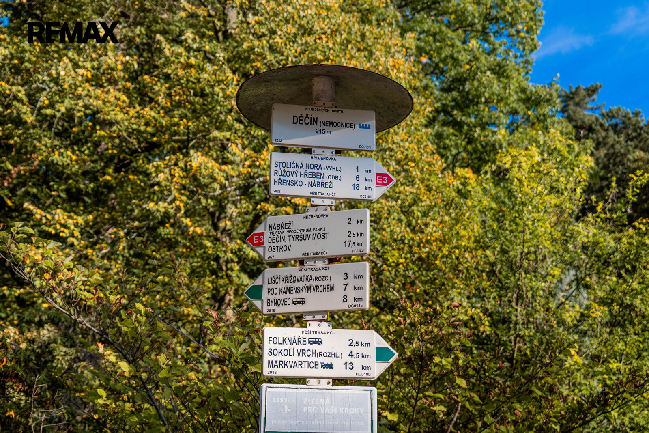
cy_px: 216
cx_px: 324
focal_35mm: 48
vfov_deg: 28.1
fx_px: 865
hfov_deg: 41.1
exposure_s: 1/50
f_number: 5.2
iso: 640
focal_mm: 48
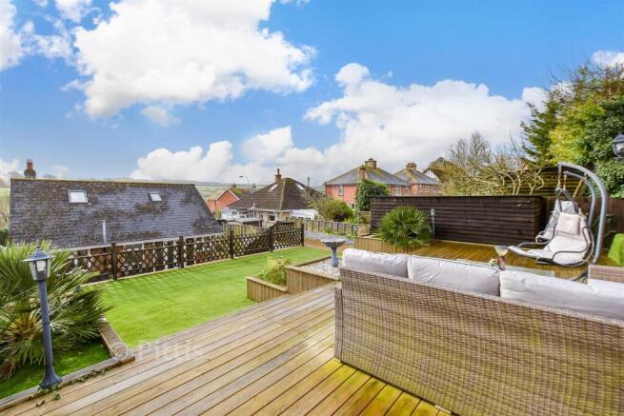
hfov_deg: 100.4
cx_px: 312
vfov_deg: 77.4
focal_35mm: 15
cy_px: 208
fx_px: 260
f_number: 8
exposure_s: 1/125
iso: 160
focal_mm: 10
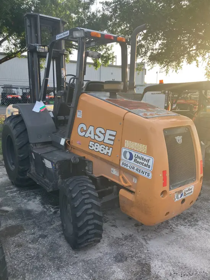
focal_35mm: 28
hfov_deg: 49.8
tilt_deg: -10.8
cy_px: 140
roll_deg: -2.2
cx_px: 105
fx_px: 226
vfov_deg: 63.4
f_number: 1.8
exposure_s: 1/121
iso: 25
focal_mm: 3.99
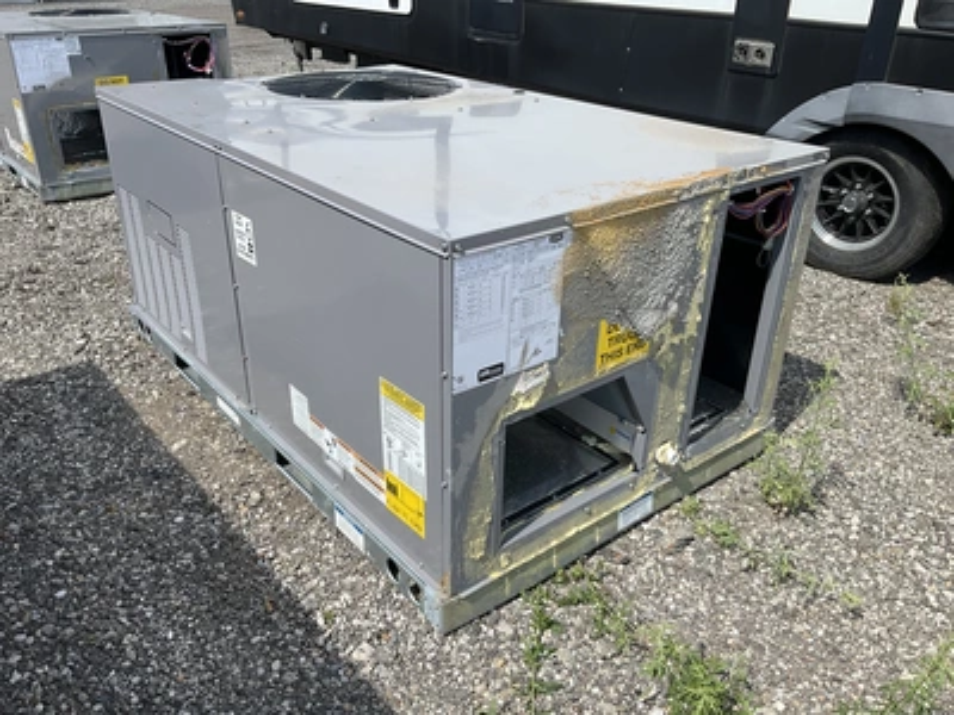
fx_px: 799
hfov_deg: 61.7
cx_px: 477
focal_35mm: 29
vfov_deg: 48.2
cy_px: 358
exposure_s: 1/1412
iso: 25
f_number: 1.8
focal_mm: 3
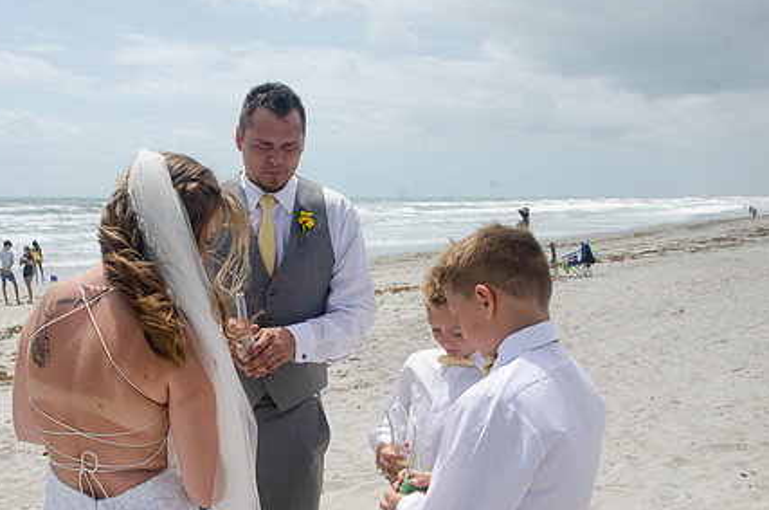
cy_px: 339
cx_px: 263
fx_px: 1130
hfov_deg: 37.2
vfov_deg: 25.3
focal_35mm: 53
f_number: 11
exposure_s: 1/250
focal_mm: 26
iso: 100
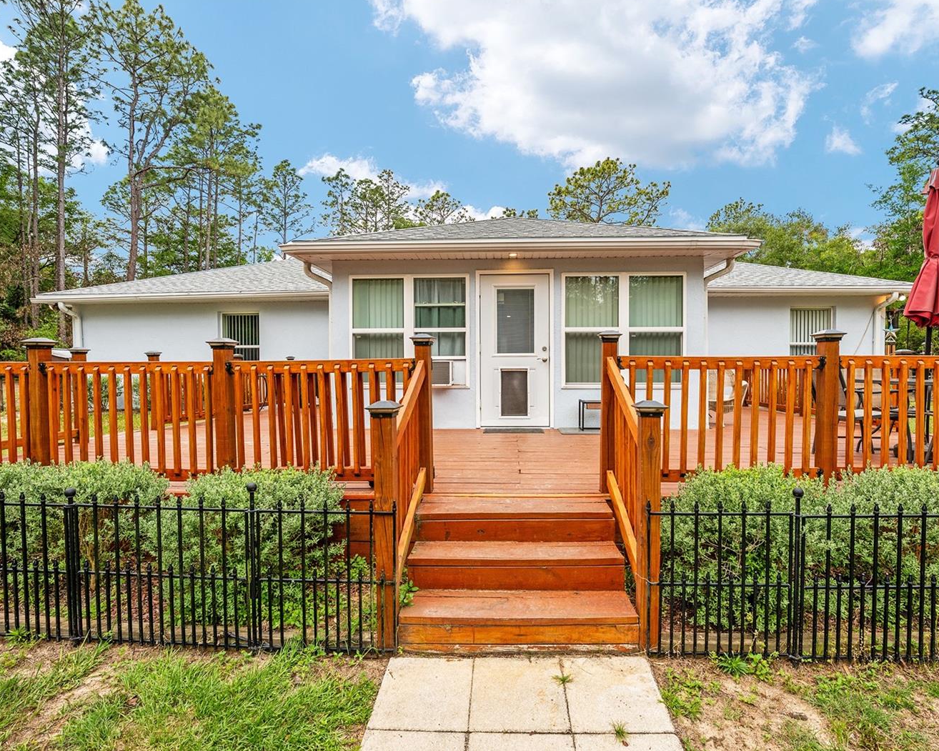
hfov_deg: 93.1
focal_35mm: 16
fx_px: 445
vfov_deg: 80.4
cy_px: 372
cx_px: 488
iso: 500
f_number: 8
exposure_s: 1/320
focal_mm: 14
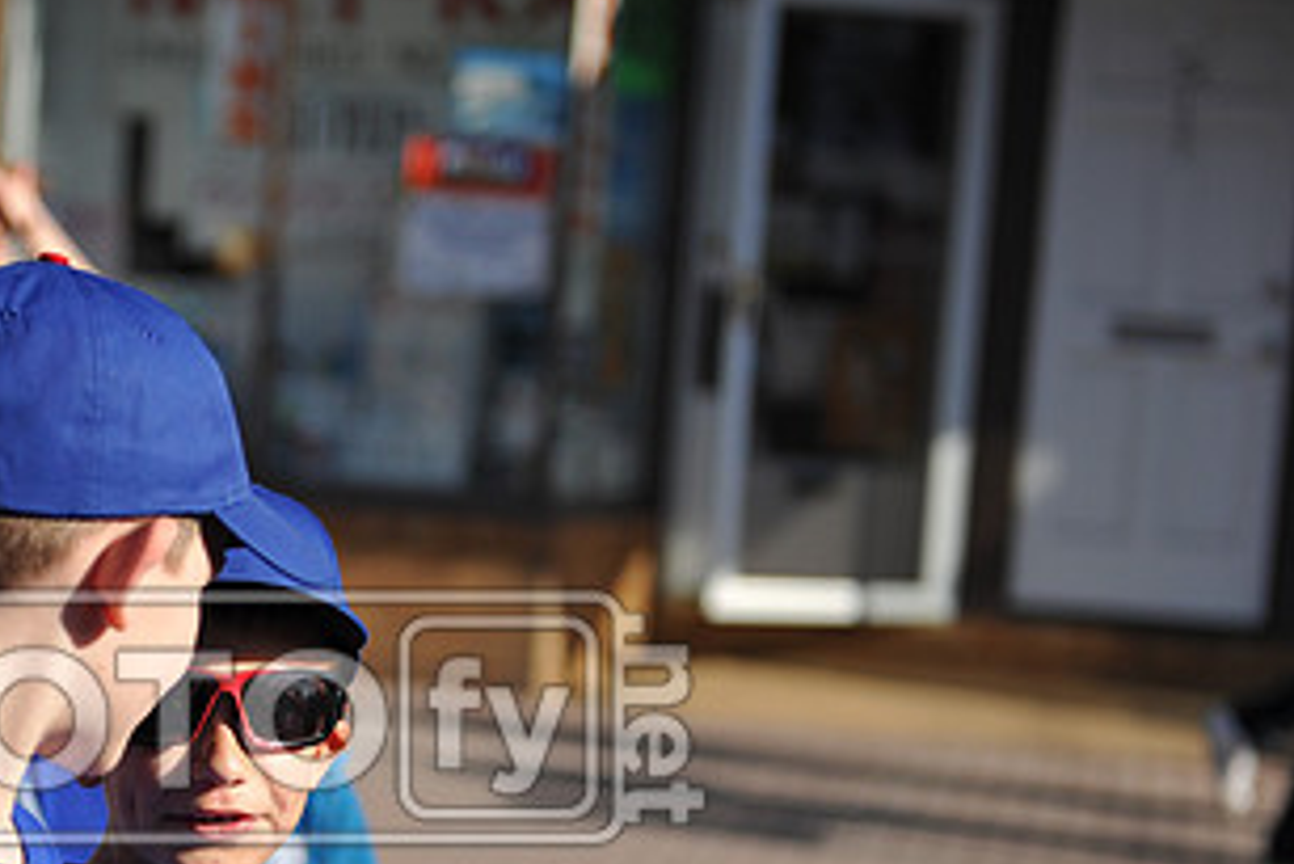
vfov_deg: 11.7
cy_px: 746
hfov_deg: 17.3
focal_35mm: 117
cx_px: 160
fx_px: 4207
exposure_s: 1/5000
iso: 400
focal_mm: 62
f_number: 2.8
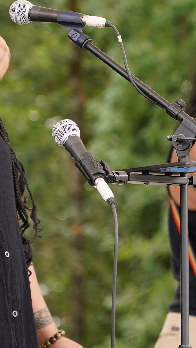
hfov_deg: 4.9
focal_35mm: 245
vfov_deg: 8.8
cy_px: 123
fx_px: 2263
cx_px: 265
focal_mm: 104
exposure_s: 1/160
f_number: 4
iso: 160
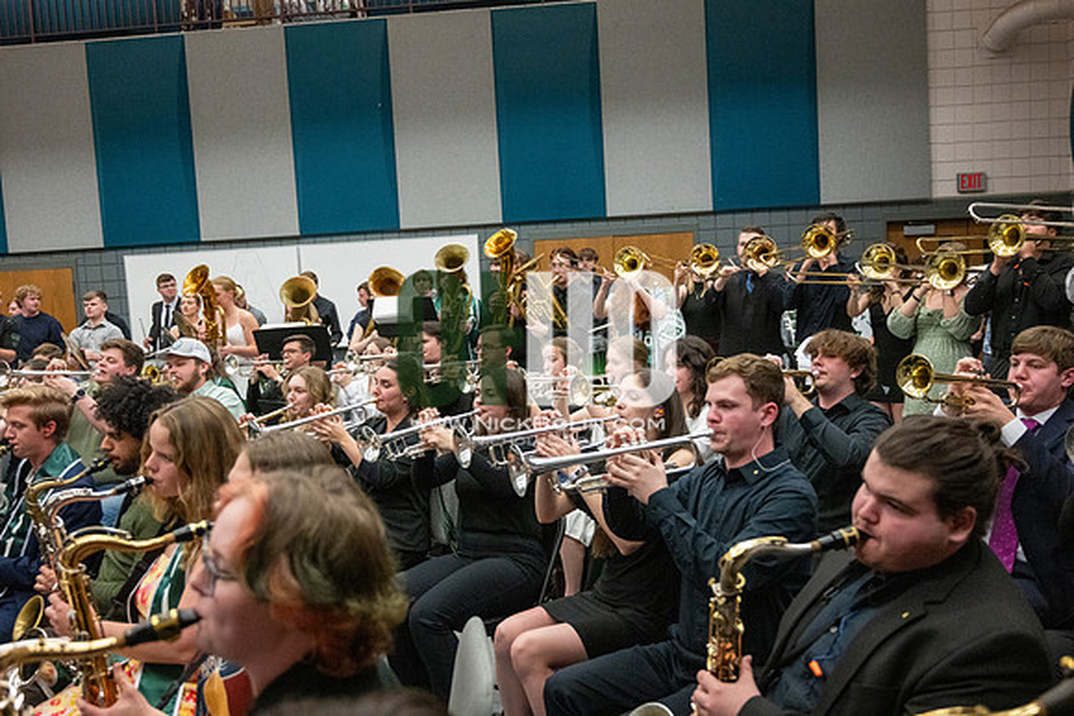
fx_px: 985
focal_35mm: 33
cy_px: 358
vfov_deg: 40.0
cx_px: 537
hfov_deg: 57.2
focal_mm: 33
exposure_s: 1/500
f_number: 4
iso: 10000
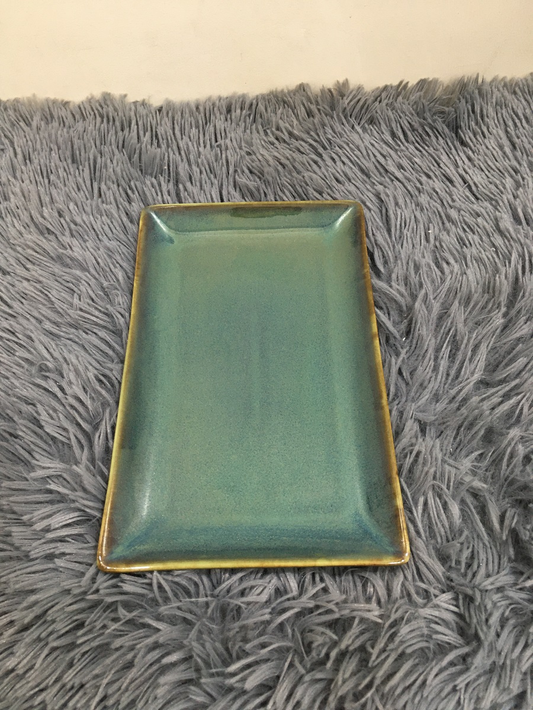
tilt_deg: -56.6
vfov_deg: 61.7
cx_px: 266
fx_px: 595
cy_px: 355
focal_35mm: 29
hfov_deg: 48.2
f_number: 2.2
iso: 125
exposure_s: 1/33
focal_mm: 4.15
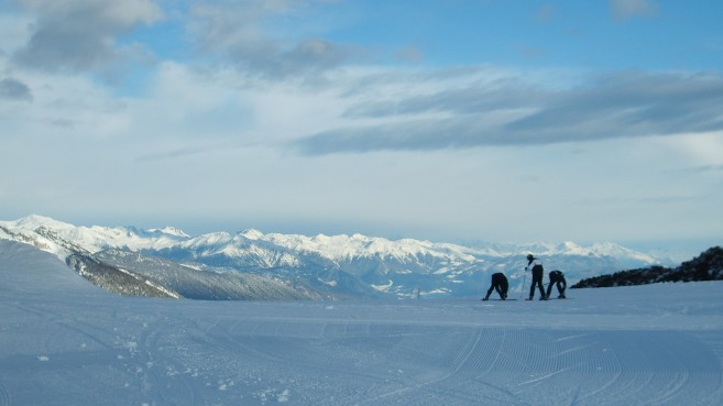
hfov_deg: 30.6
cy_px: 268
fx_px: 1322
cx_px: 386
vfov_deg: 17.4
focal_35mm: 69
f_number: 3.3
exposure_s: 1/1000
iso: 50
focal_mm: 8.7
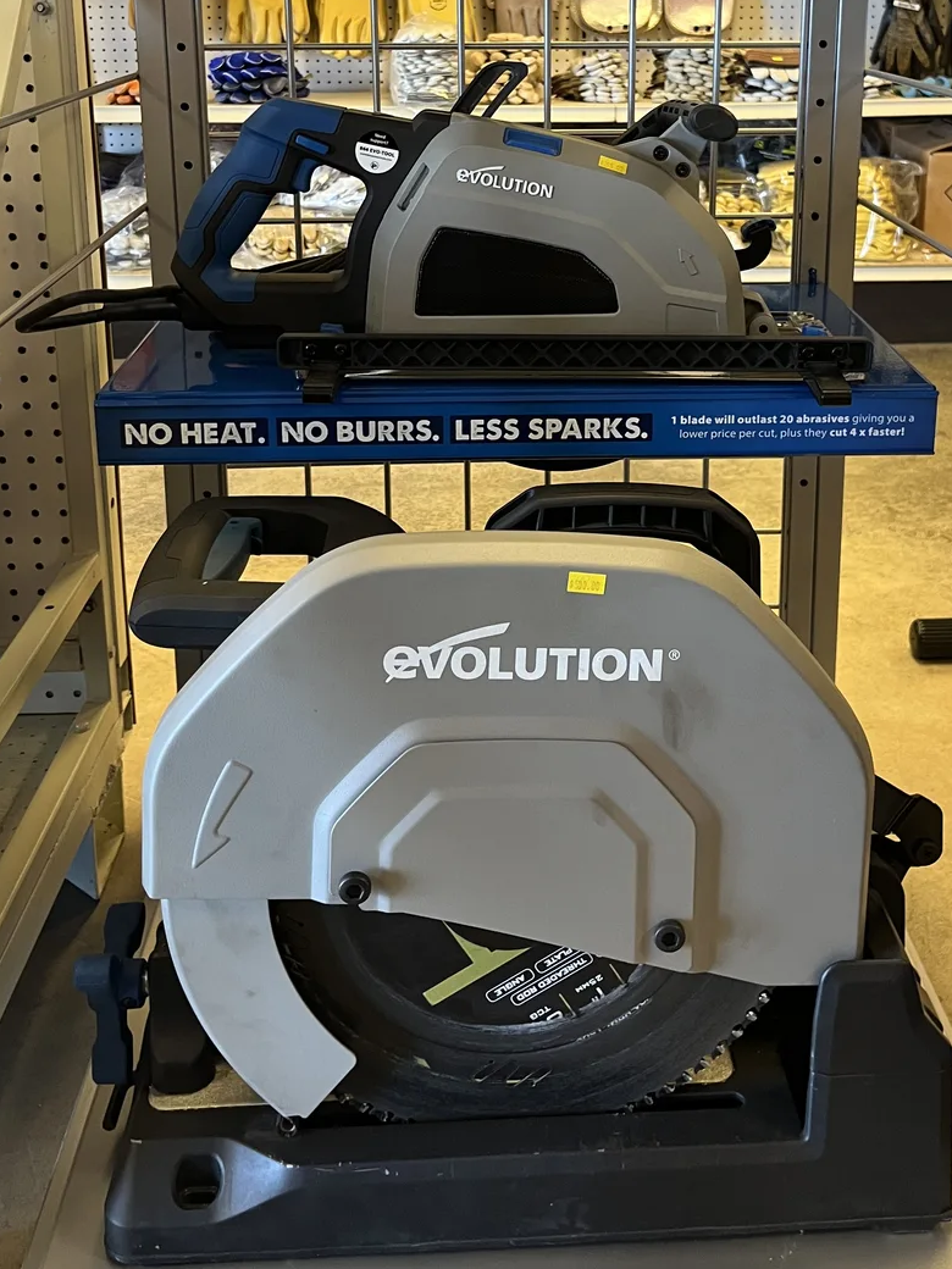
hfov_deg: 35.9
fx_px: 1467
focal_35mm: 40
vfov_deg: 45.3
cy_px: 327
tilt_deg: -15.0
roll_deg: +0.9
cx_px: 549
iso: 200
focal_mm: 5.1
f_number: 1.6
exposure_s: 1/60
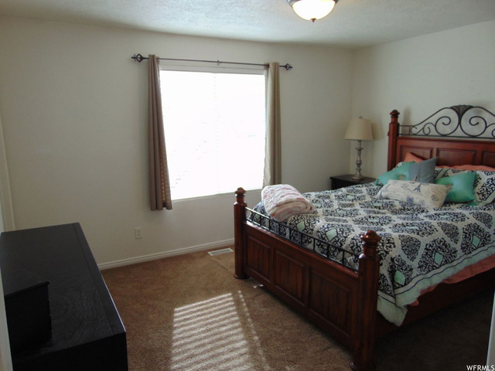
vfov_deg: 54.9
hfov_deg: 69.4
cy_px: 186
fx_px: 357
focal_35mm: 25
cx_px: 248
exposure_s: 1/60
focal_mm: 4.5
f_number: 3
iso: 80
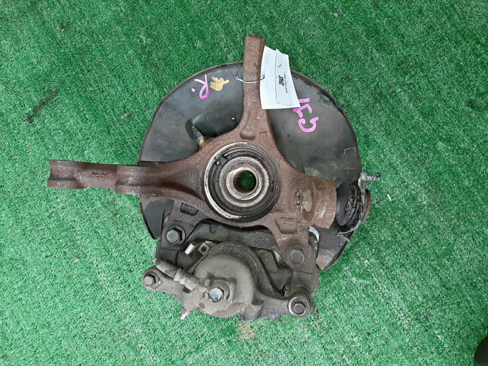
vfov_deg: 53.1
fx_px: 367
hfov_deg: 67.3
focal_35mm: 26
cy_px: 183
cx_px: 244
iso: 151
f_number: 1.7
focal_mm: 3.93
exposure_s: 1/50
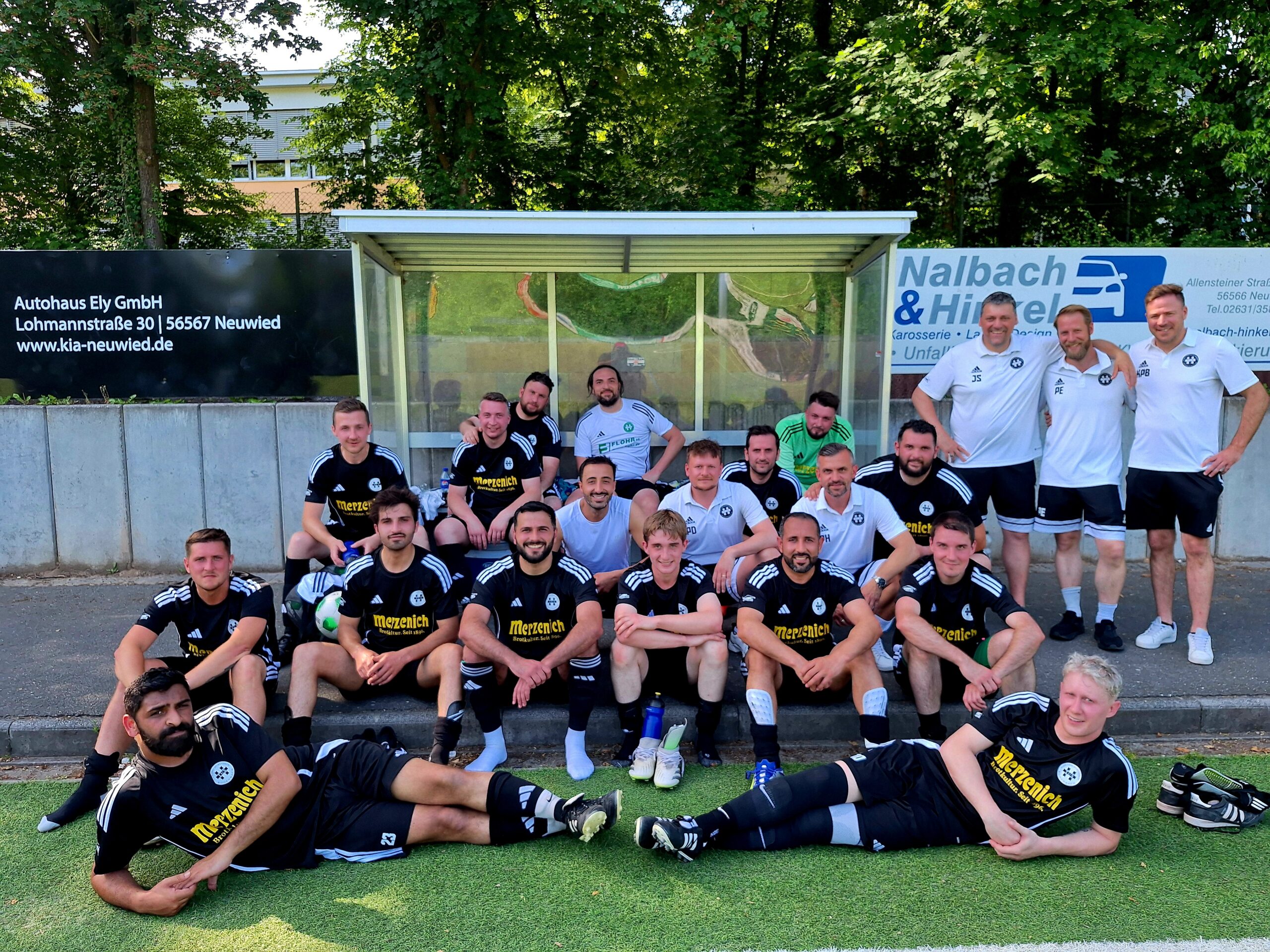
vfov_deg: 58.9
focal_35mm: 23
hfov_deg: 73.9
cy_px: 476
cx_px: 635
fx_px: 844
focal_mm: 5.54
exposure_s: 1/370
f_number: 1.8
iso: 40
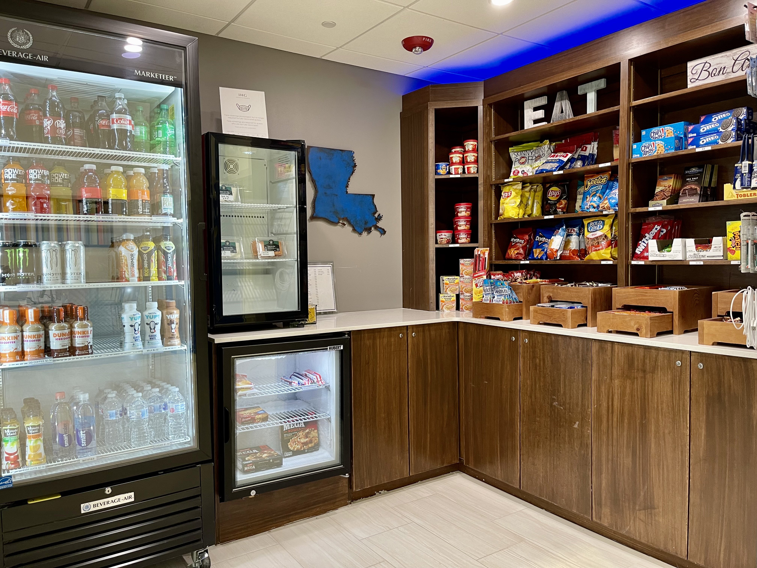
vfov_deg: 53.1
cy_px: 284
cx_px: 378
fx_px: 569
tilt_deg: -2.9
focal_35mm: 26
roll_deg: +0.7
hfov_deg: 67.3
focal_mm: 5.1
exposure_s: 1/60
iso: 125
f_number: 1.6
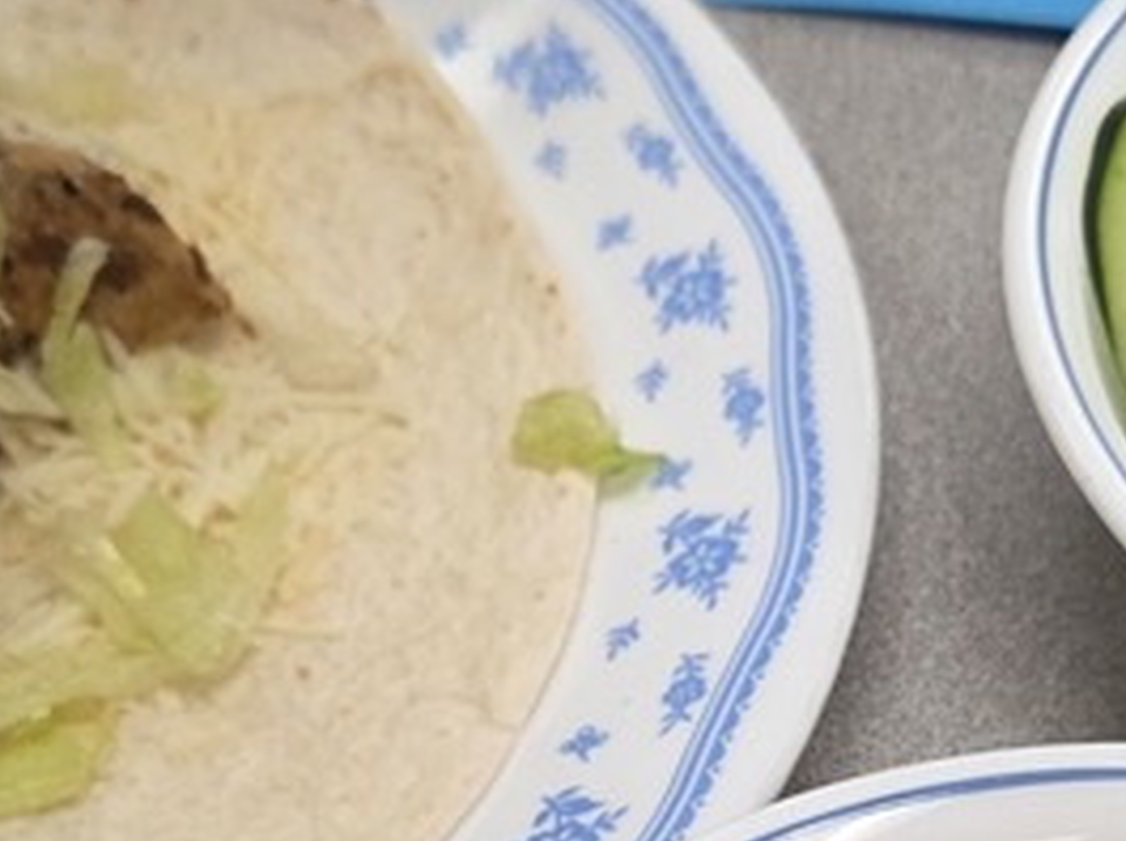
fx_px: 2891
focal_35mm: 89
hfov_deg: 22.0
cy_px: 883
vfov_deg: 16.2
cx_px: 561
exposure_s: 1/120
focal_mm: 5.4
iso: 160
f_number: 1.8
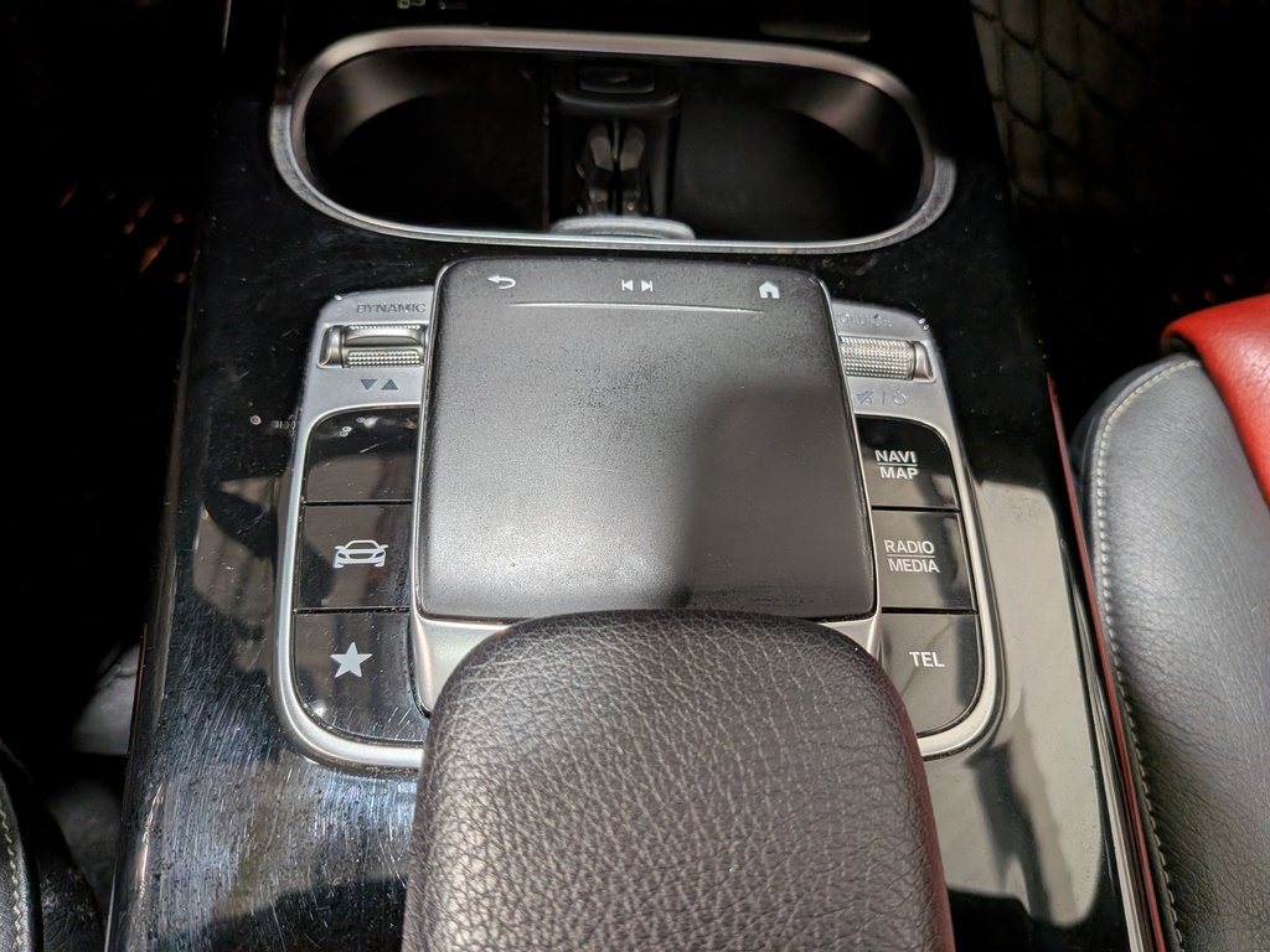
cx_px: 635
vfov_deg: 56.8
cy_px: 476
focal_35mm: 24
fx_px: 881
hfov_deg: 71.6
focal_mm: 4.53
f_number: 1.7
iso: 39
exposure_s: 1/120
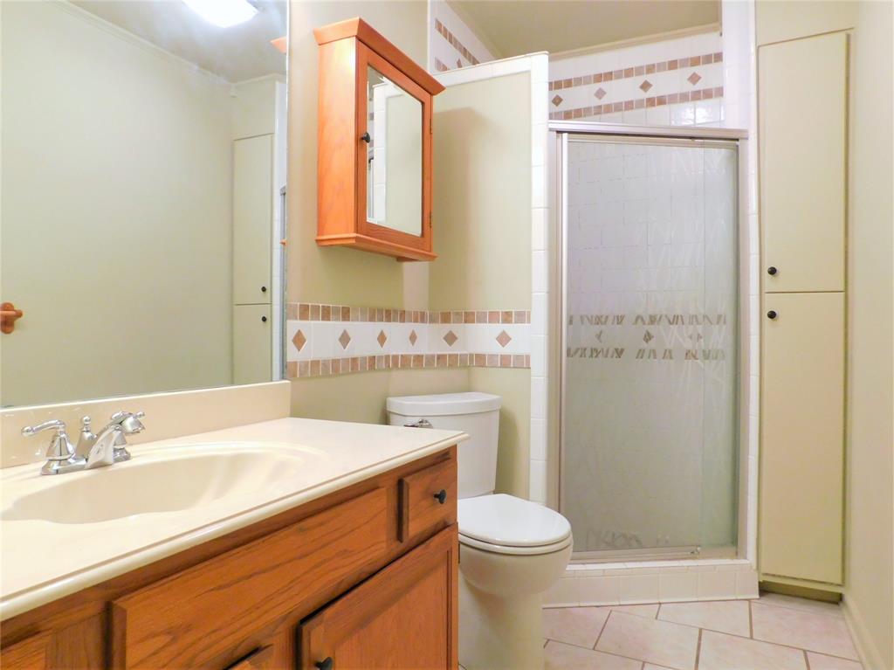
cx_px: 447
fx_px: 594
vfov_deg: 58.8
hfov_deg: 74.0
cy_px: 335
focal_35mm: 23
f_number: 3
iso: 400
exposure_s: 1/20
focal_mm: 4
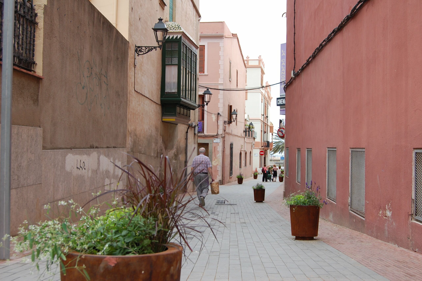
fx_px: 492
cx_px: 211
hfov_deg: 46.4
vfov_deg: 31.8
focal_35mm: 42
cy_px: 140
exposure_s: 1/200
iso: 200
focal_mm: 28
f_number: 7.1
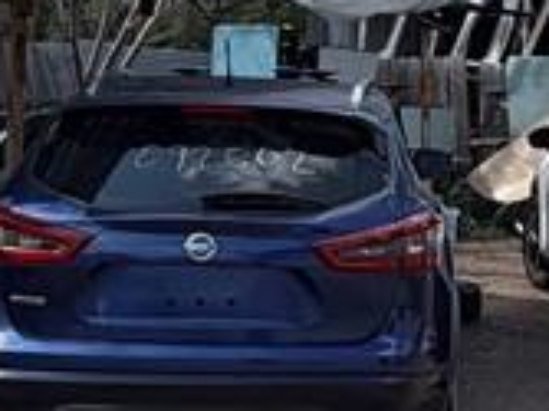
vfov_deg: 17.1
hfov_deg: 21.9
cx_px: 549
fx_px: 1363
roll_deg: -0.7
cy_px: 122
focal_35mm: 86
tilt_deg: -1.0
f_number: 2.2
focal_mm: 2.22
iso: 32
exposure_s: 1/770
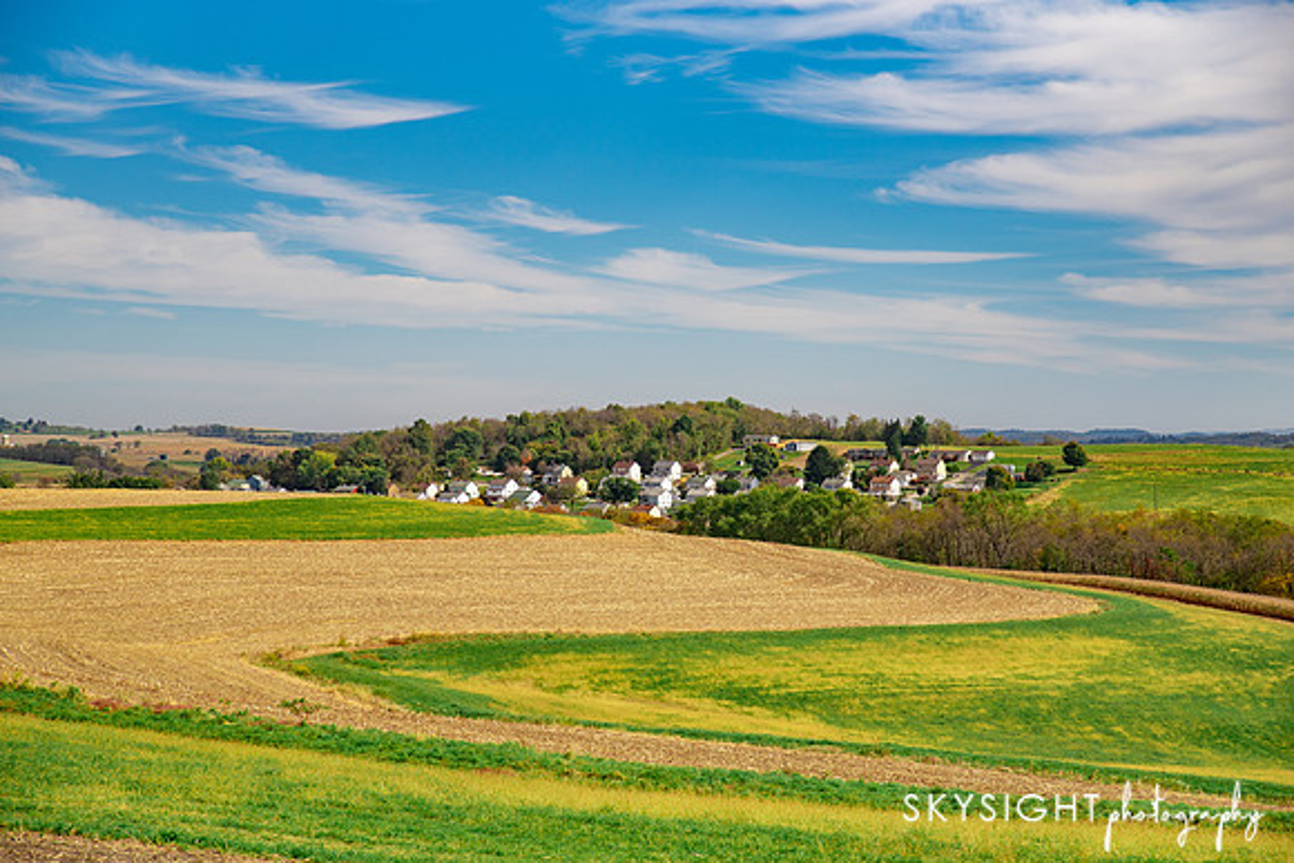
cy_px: 432
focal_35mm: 70
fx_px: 2517
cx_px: 647
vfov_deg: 19.5
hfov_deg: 28.8
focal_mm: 70
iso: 250
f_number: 5
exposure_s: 1/3200
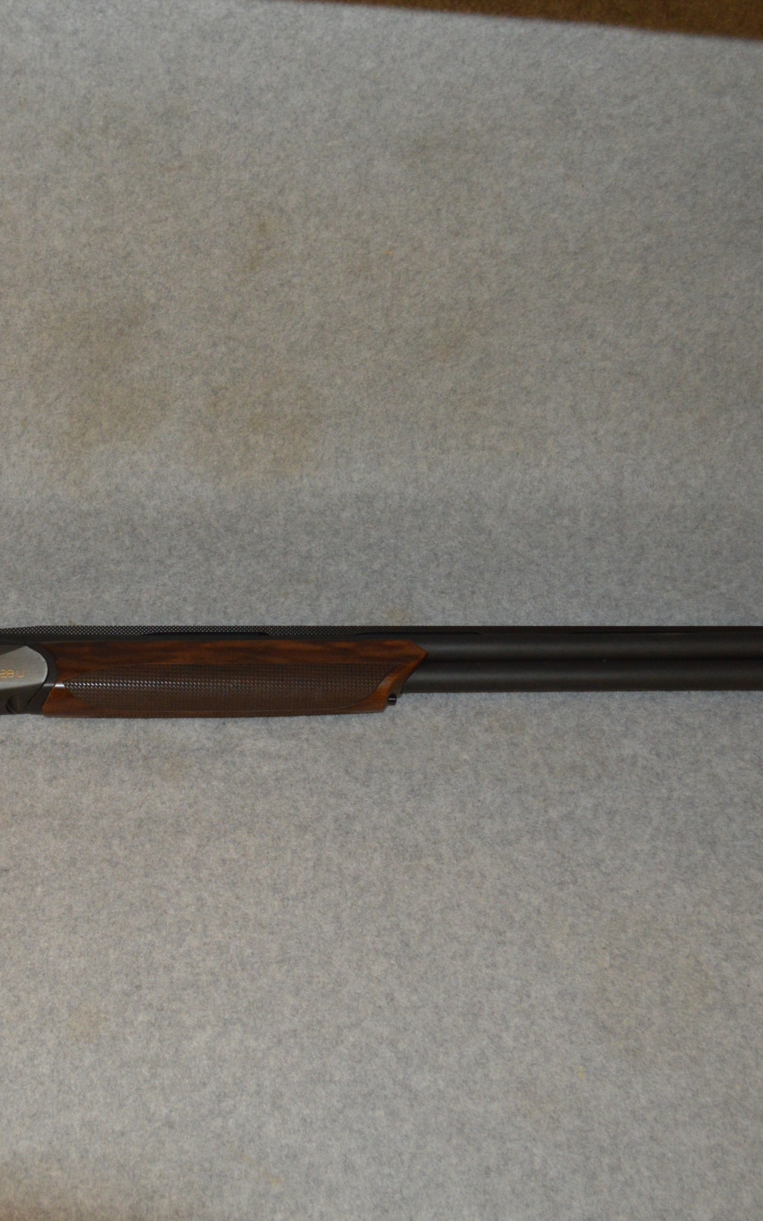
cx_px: 79
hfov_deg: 24.6
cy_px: 614
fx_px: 1697
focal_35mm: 51
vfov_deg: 39.6
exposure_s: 1/60
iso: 1250
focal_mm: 22
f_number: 3.8
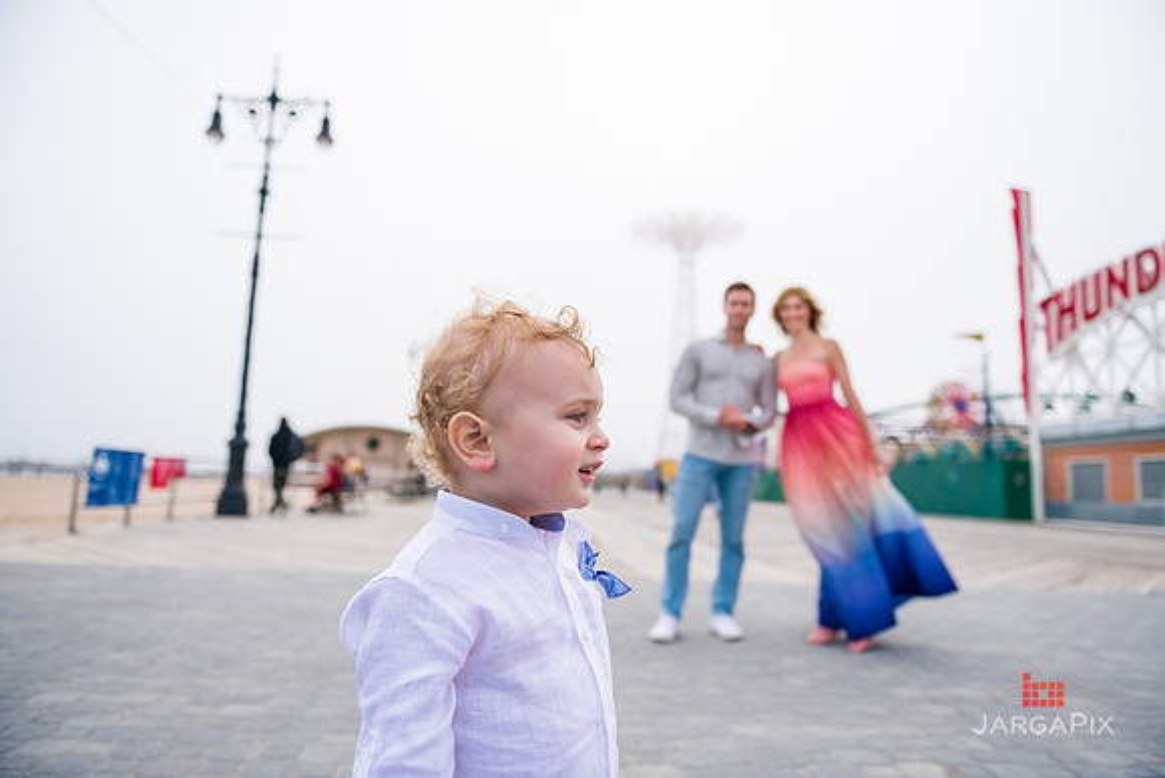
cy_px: 389
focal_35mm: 24
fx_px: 777
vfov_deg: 53.2
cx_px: 582
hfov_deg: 73.7
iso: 200
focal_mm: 24
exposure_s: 1/4000
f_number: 3.2
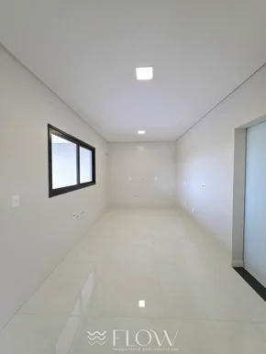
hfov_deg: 90.0
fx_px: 133
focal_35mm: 13
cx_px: 133
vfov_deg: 106.1
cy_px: 177
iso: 80
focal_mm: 2.2
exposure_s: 1/60.2
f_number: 1.9
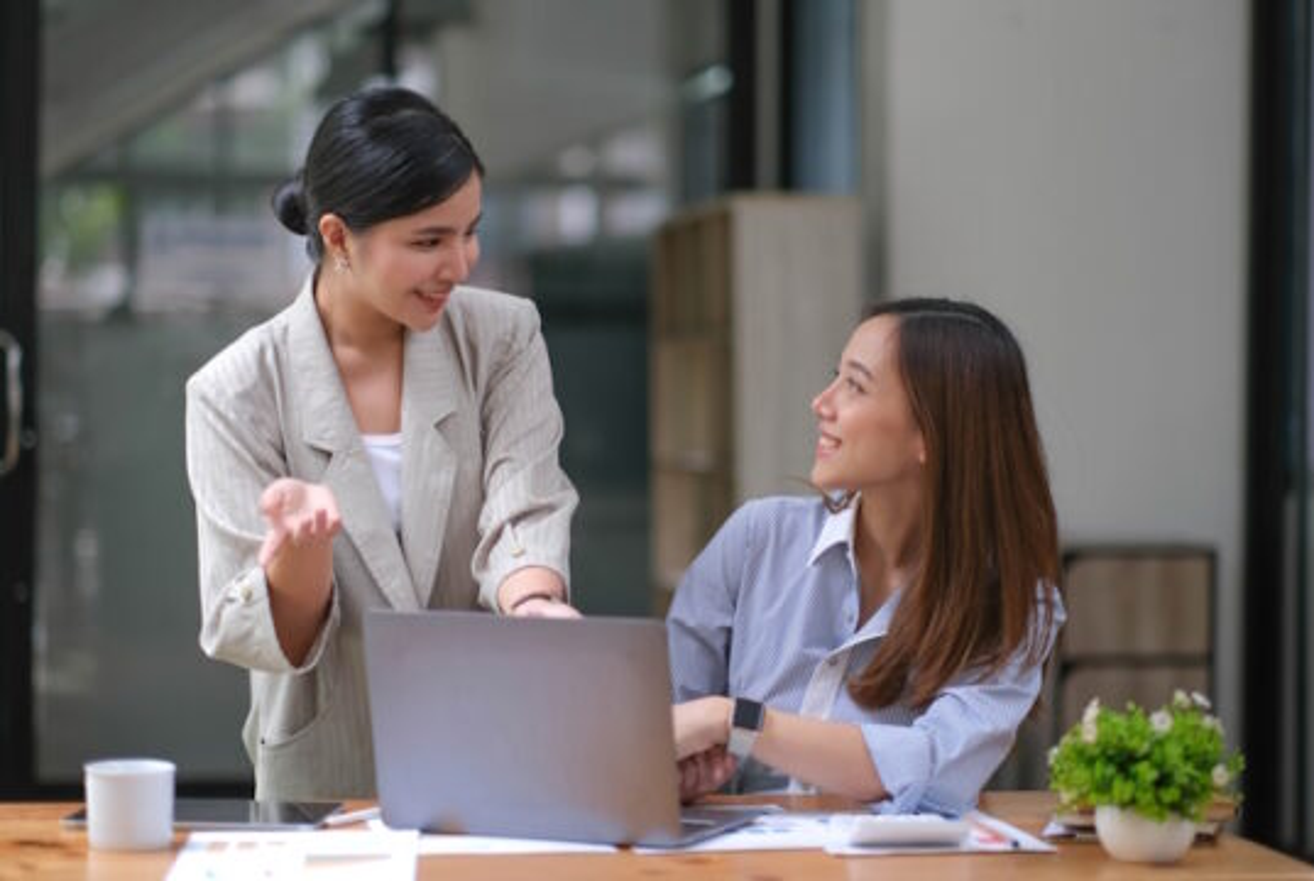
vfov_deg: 16.3
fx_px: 3071
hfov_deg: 24.2
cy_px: 440
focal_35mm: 84
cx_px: 657
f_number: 1.2
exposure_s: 1/500
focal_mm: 56
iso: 160
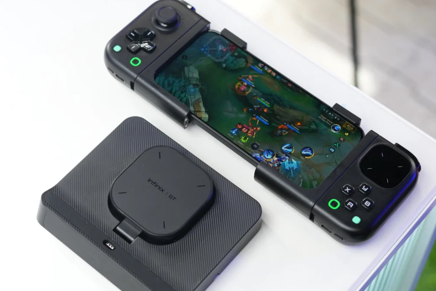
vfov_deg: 17.9
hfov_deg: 26.7
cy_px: 146
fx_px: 920
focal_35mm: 76
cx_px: 218
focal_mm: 50
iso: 400
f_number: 5.6
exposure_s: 1/200
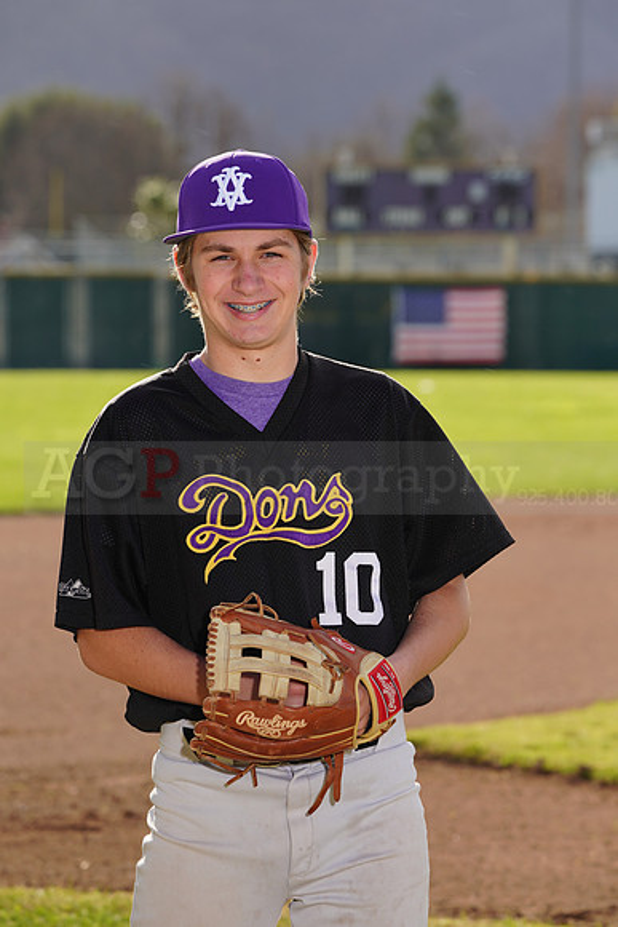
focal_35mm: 200
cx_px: 309
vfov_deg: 10.3
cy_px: 464
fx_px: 5147
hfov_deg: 6.9
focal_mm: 200
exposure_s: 1/200
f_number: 9
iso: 100
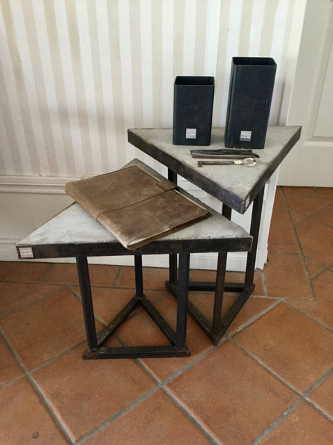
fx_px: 399
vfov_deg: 58.4
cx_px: 166
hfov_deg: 45.3
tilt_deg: -31.8
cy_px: 222
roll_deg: +2.0
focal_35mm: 31
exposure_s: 1/20
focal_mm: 3.3
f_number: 2.4
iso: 200
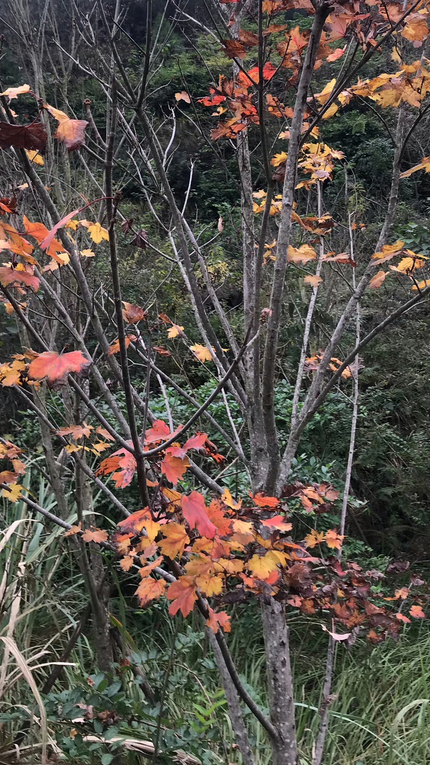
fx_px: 790
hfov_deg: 30.4
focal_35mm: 39
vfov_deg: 51.1
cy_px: 291
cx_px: 180
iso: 20
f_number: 1.8
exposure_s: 1/164
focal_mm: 3.99
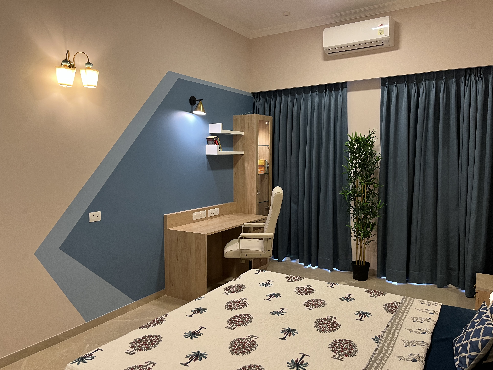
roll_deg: +0.2
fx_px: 370
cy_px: 185
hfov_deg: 67.3
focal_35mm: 26
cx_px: 246
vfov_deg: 53.1
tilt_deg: -4.3
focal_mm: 5.1
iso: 125
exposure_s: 1/50
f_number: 1.6
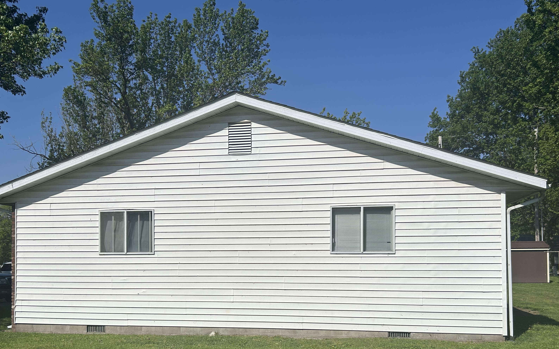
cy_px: 253
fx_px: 533
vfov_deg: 35.6
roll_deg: +0.9
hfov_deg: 55.3
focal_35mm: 35
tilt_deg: +0.8
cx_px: 265
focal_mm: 5.7
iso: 50
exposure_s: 1/14286
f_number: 1.5
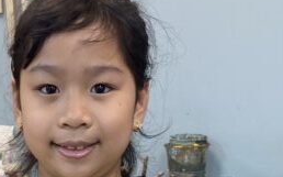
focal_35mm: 107
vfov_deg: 11.4
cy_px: 306
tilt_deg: -15.3
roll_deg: +2.2
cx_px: 72
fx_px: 825
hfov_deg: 19.3
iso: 64
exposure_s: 1/100
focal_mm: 4.25
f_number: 1.8
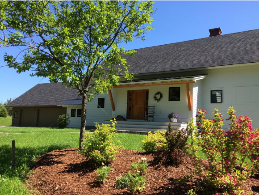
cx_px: 130
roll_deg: -1.5
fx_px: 217
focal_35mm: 29
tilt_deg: +6.6
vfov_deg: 48.3
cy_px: 98
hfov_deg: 61.6
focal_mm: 4.15
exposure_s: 1/1080
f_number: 2.2
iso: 32
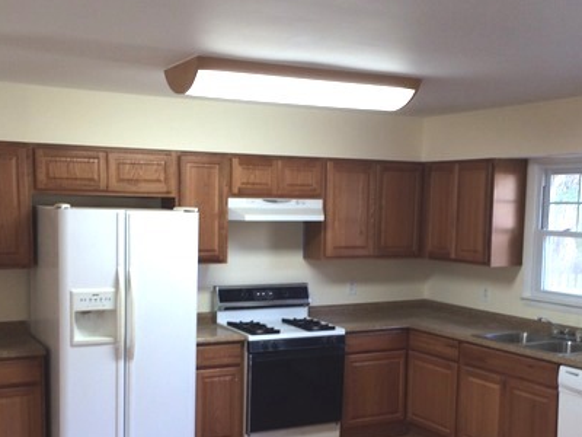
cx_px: 310
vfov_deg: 30.0
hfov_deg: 39.6
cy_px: 303
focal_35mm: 48
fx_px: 807
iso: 50
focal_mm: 4.12
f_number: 2.2
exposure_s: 1/30
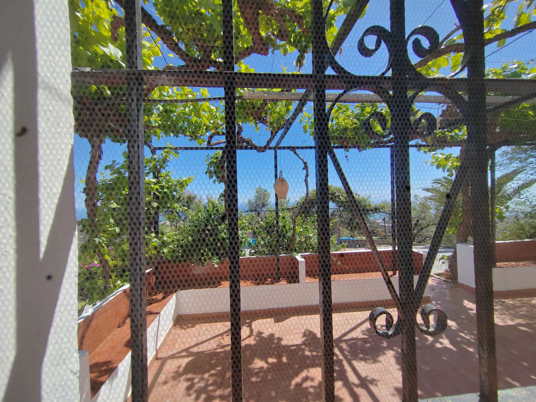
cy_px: 201
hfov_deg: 106.2
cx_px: 268
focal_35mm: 13
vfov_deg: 89.9
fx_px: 201
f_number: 2.2
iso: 100
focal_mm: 2.16
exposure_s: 1/1300
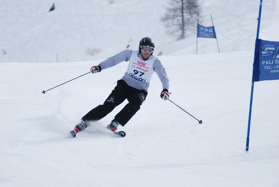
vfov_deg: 5.6
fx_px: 1920
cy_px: 94
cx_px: 140
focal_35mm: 248
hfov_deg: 8.3
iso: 100
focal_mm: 165
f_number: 5.3
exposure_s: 1/1000
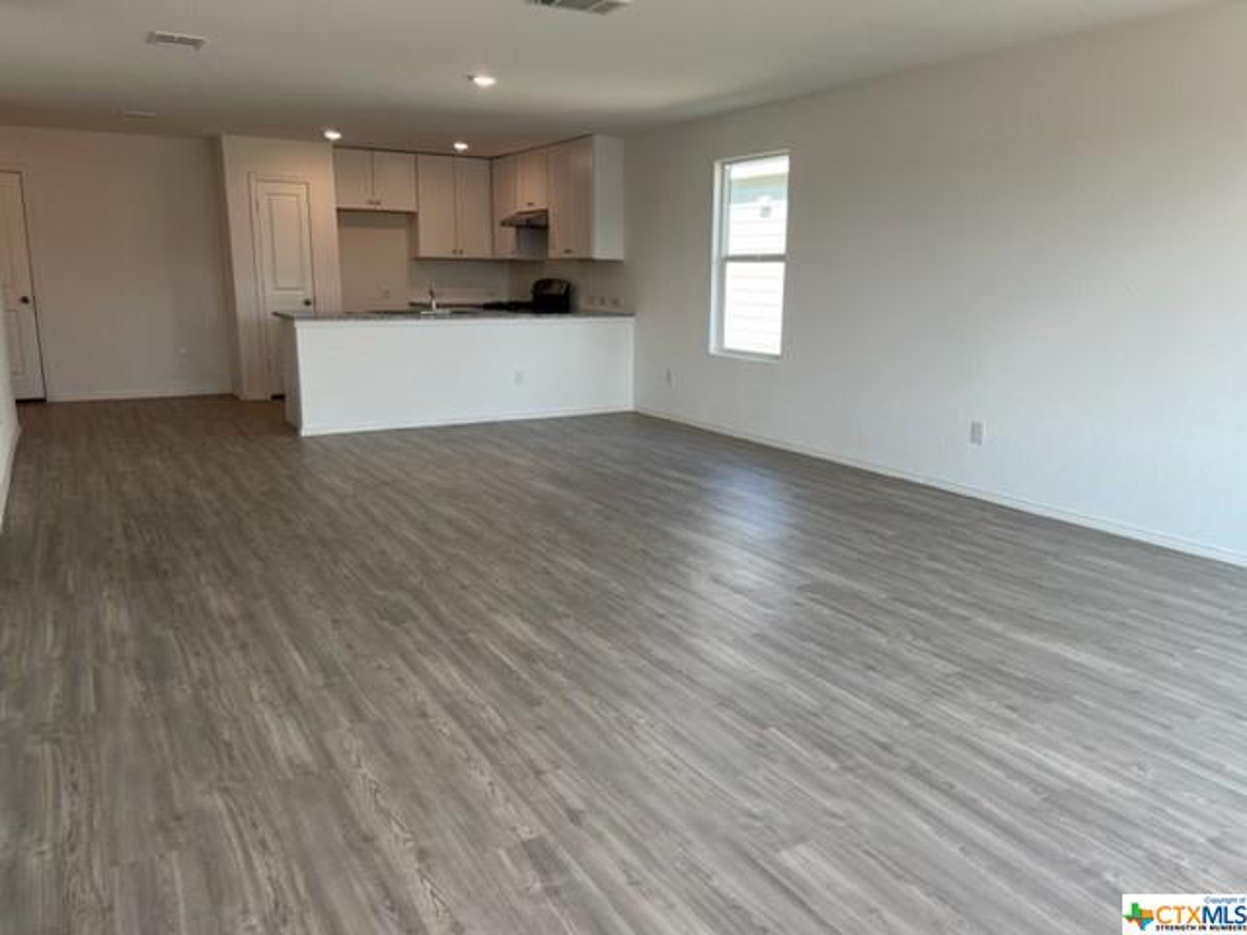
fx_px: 937
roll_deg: -0.4
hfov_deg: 67.3
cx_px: 624
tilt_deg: -11.5
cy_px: 468
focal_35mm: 26
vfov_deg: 53.1
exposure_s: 1/232
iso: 50
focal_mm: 5.7
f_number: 1.5
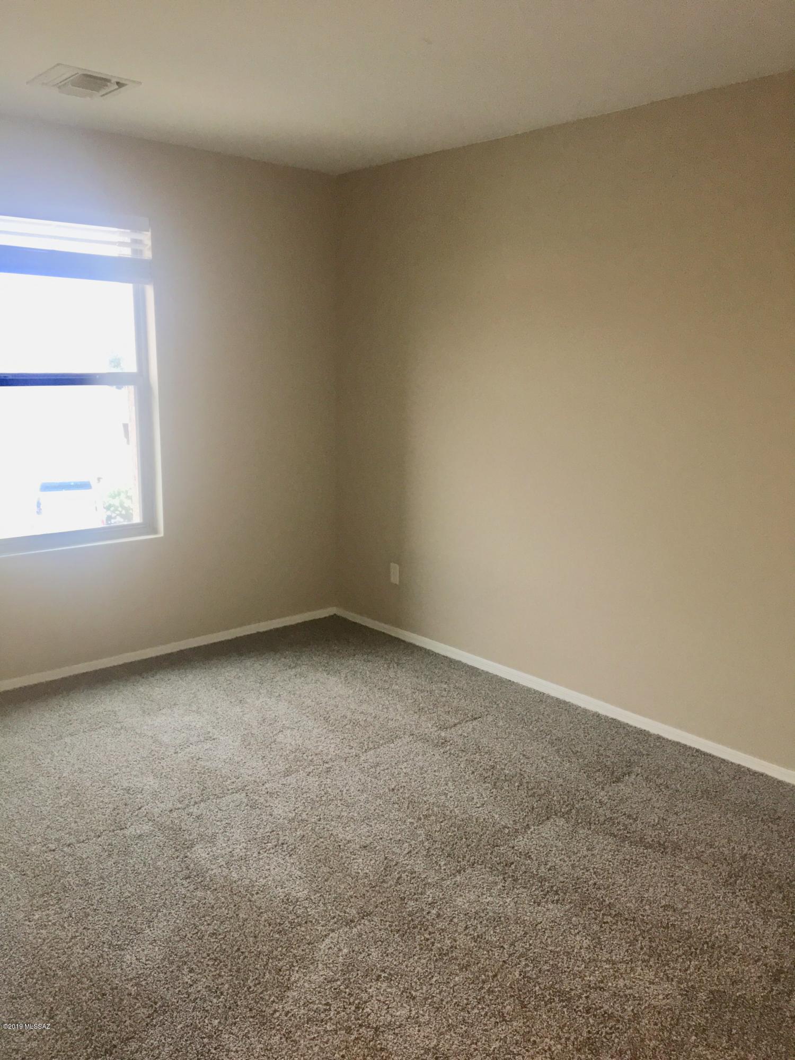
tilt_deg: -10.5
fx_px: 888
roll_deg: -0.4
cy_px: 530
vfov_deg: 61.7
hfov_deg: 48.2
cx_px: 398
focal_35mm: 29
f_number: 2.2
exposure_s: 1/16
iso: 100
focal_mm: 4.15
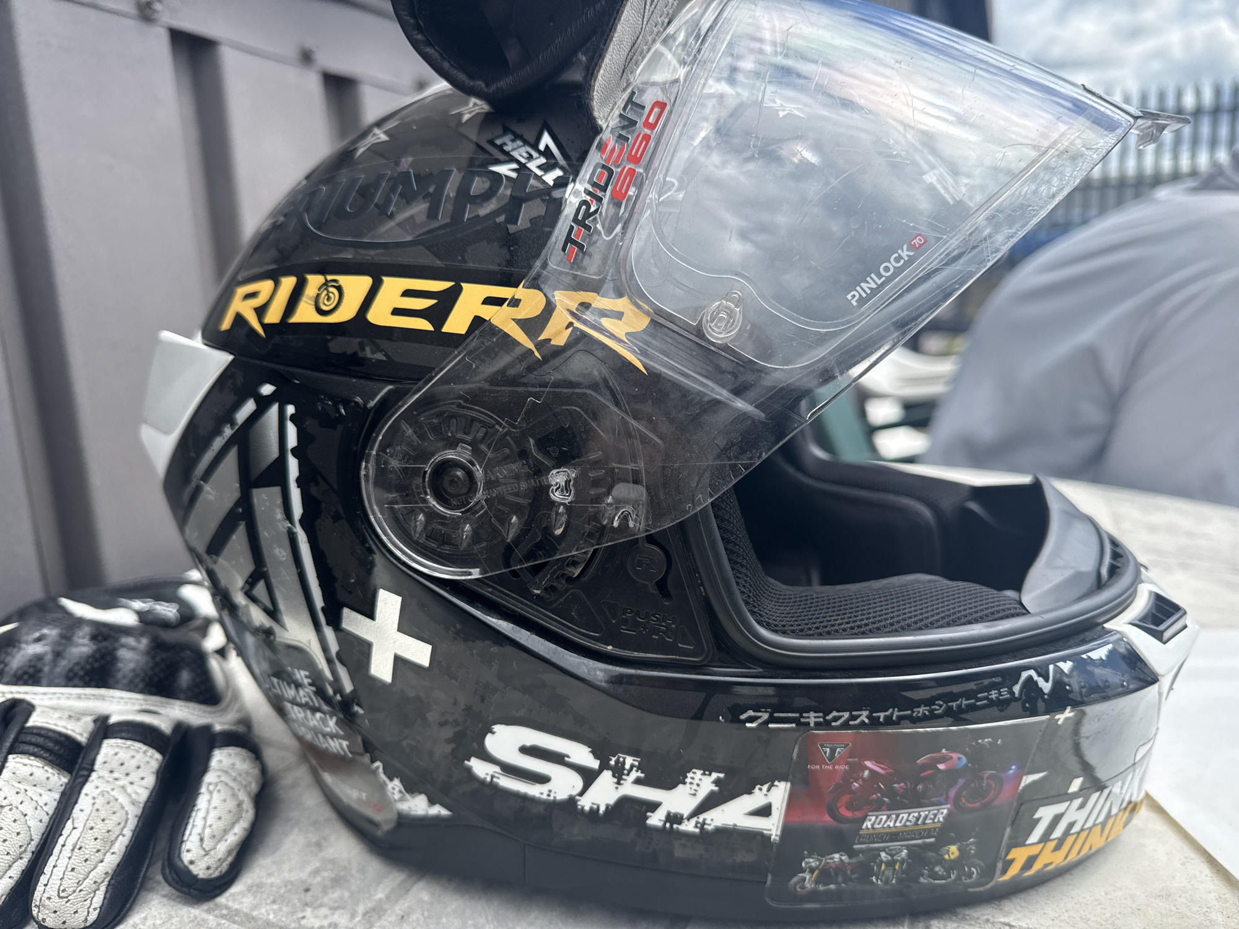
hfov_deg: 71.6
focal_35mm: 24
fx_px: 859
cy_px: 464
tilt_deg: -10.3
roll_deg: +2.5
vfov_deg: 56.8
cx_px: 620
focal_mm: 6.76
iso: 100
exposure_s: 1/1901
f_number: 1.78
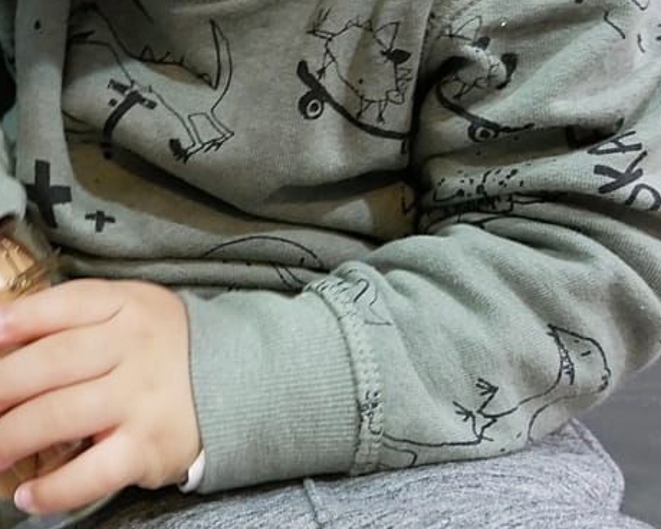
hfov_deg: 34.4
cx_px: 56
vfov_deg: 29.7
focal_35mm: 51
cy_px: 234
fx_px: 998
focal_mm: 12
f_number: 3.5
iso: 3200
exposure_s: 1/15
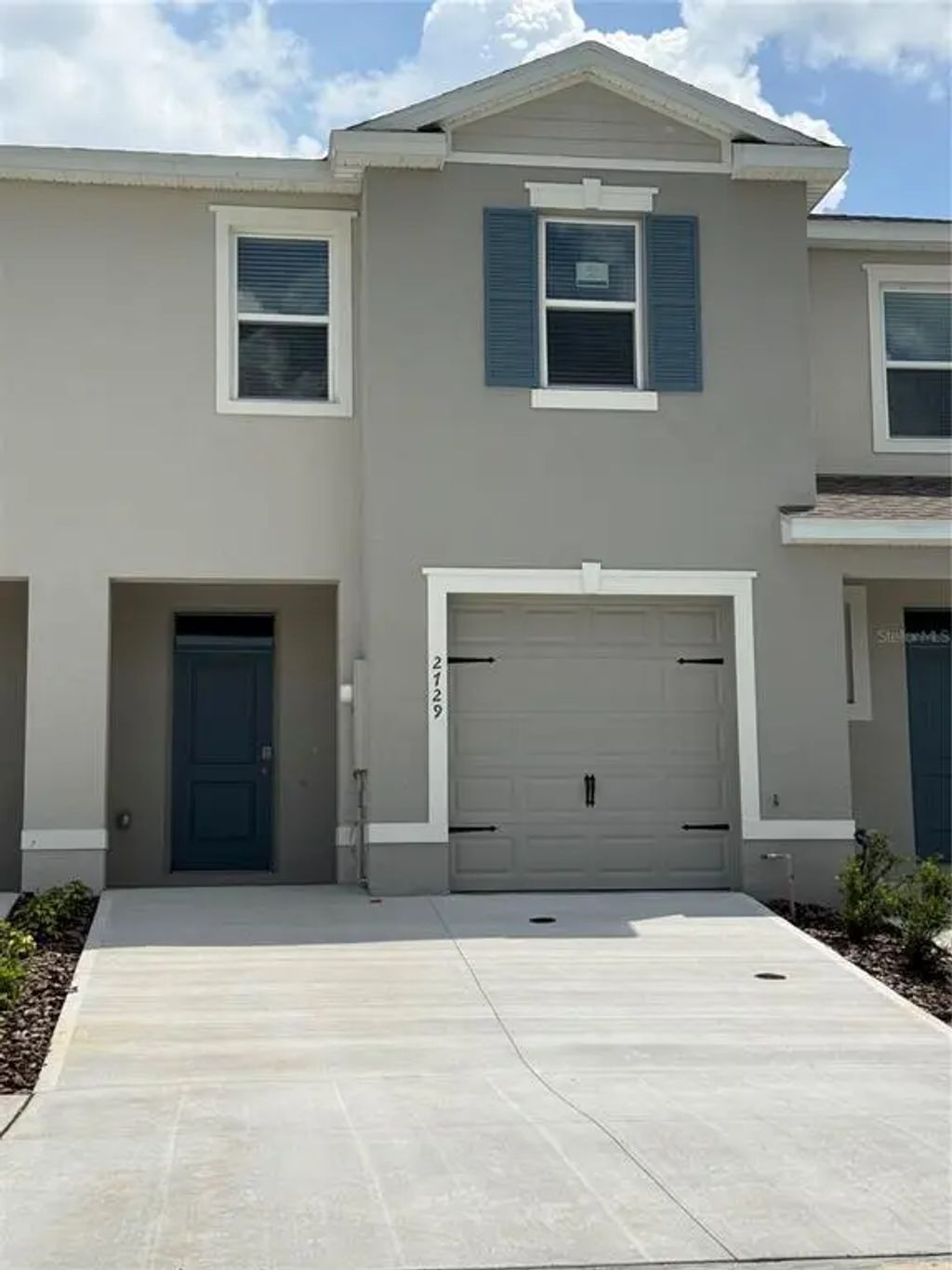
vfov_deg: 39.7
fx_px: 1760
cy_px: 635
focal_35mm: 48
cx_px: 476
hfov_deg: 30.3
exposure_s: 1/9901
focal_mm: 6.76
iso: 80
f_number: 1.78
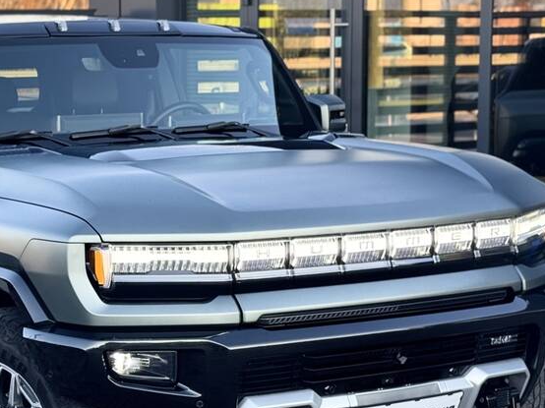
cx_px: 148
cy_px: 288
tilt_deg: -8.5
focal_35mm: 104
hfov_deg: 18.8
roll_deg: +0.5
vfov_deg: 14.2
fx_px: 1637
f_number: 1.78
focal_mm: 6.76
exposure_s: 1/301
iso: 64
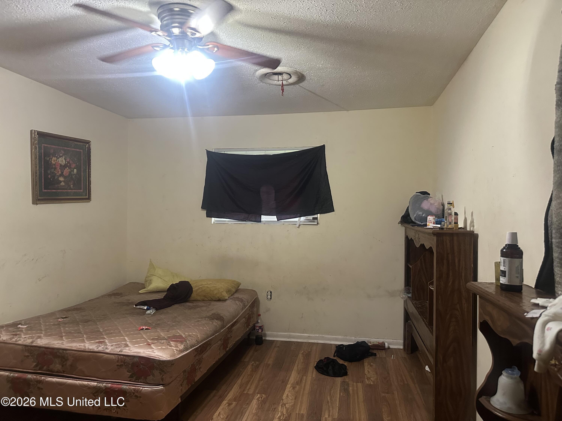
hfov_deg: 71.6
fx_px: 390
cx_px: 281
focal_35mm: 24
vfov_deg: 56.8
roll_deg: -0.6
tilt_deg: -0.3
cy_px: 210
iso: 640
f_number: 1.78
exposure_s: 1/60
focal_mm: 6.86
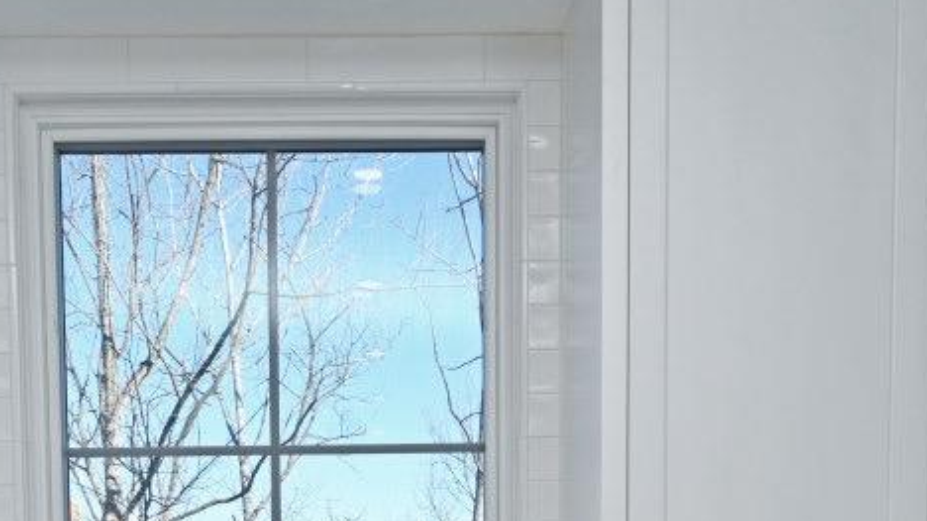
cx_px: 349
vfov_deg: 22.2
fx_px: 1155
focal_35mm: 47
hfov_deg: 43.4
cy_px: 713
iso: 100
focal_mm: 14
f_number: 6.3
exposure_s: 1/160
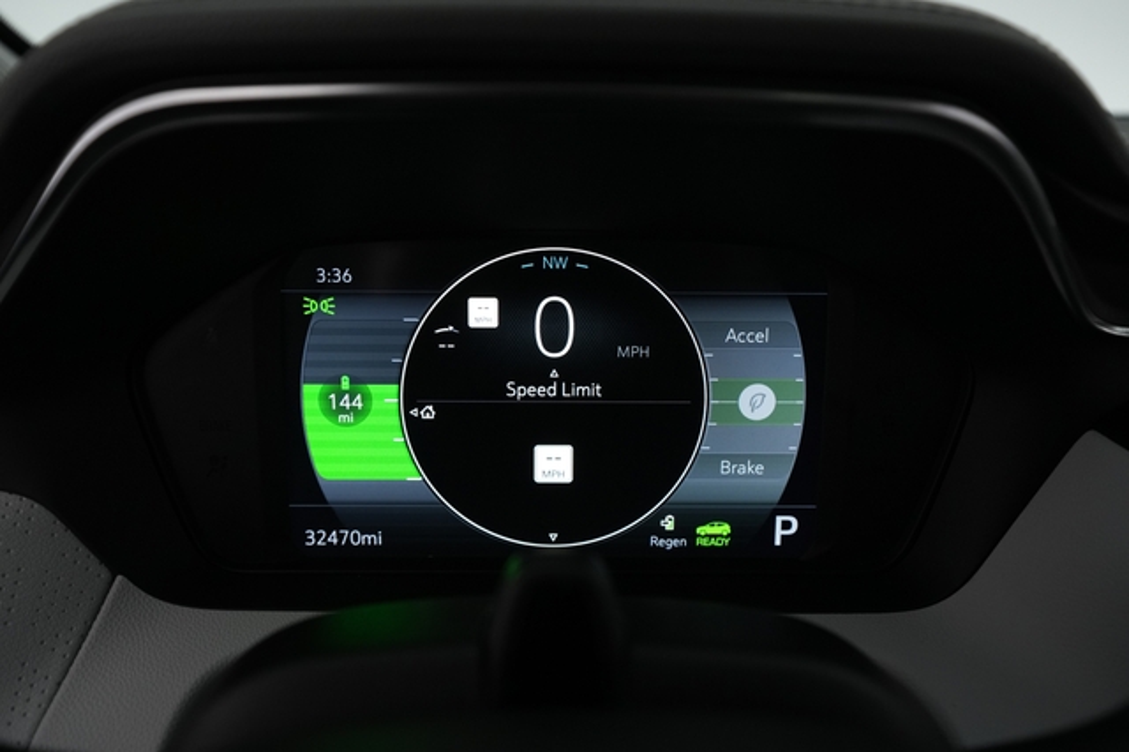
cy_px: 376
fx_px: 878
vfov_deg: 46.4
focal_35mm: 28
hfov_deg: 65.5
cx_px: 564
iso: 2000
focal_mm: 28
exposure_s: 1/100
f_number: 4.5
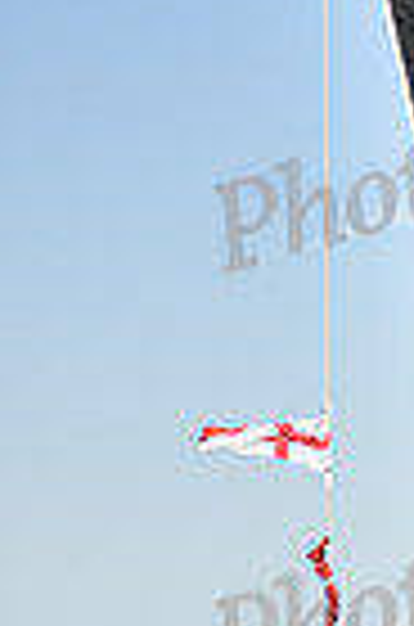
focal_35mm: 293
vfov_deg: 7.0
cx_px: 1084
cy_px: 741
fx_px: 5079
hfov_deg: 4.5
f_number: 2.8
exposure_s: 1/1600
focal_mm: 70
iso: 250
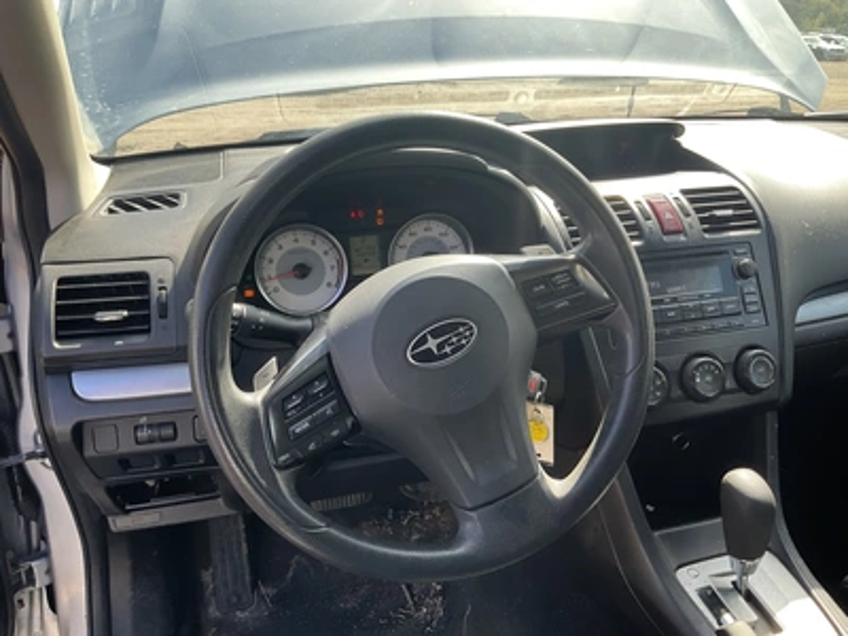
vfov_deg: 48.2
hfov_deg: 61.7
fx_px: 710
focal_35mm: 29
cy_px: 318
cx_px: 424
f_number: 1.8
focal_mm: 3
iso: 20
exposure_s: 1/158
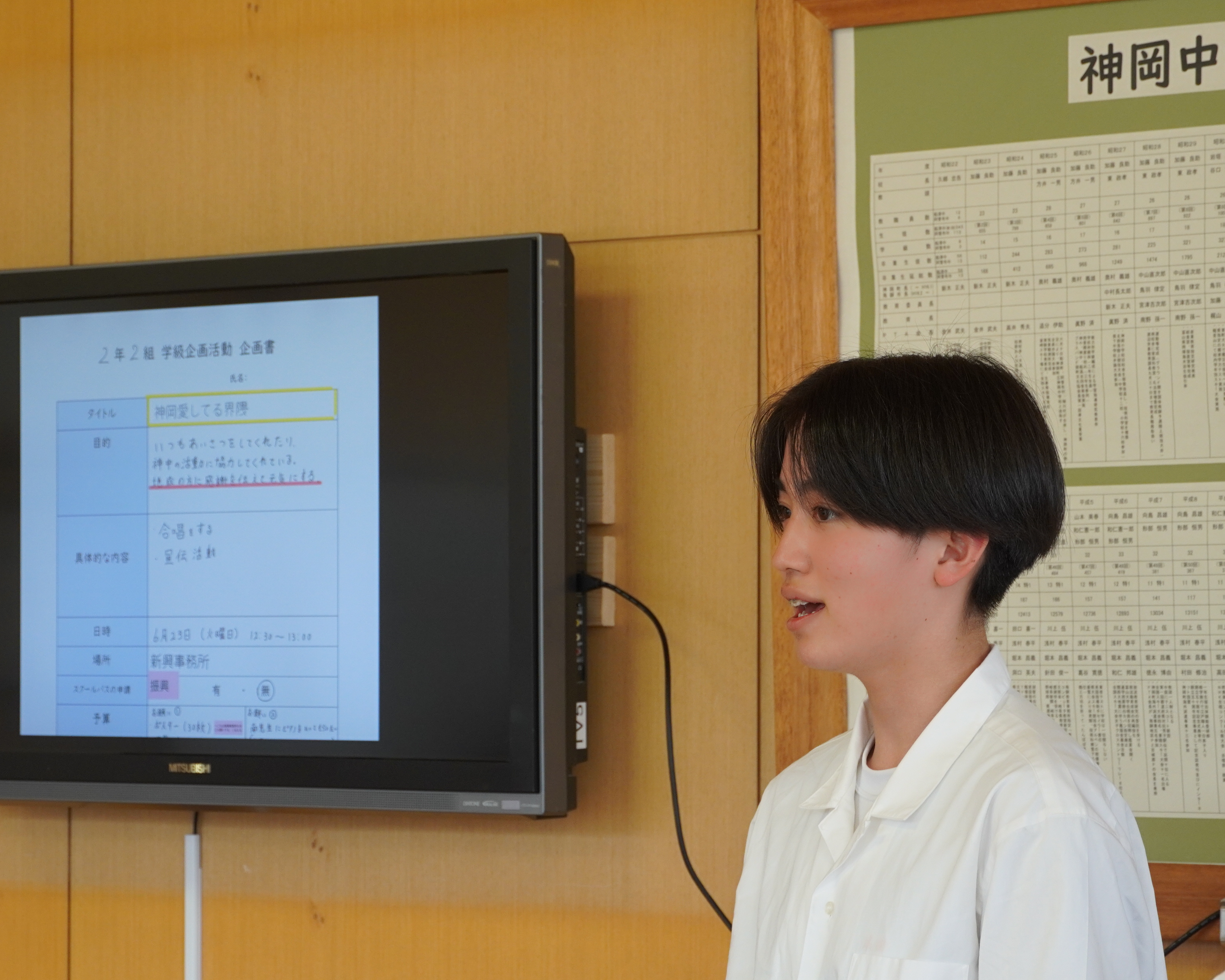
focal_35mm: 124
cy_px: 559
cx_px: 576
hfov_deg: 15.5
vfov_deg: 12.4
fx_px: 4496
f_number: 5.6
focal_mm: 64
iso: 800
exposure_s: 1/160
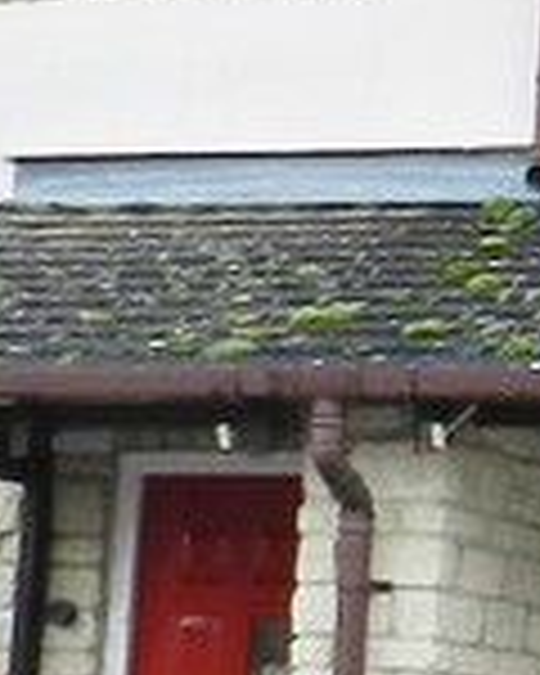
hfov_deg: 9.3
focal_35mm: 153
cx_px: 1184
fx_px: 3057
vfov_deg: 12.6
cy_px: 400
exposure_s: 1/100
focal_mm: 4
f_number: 3.4
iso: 160
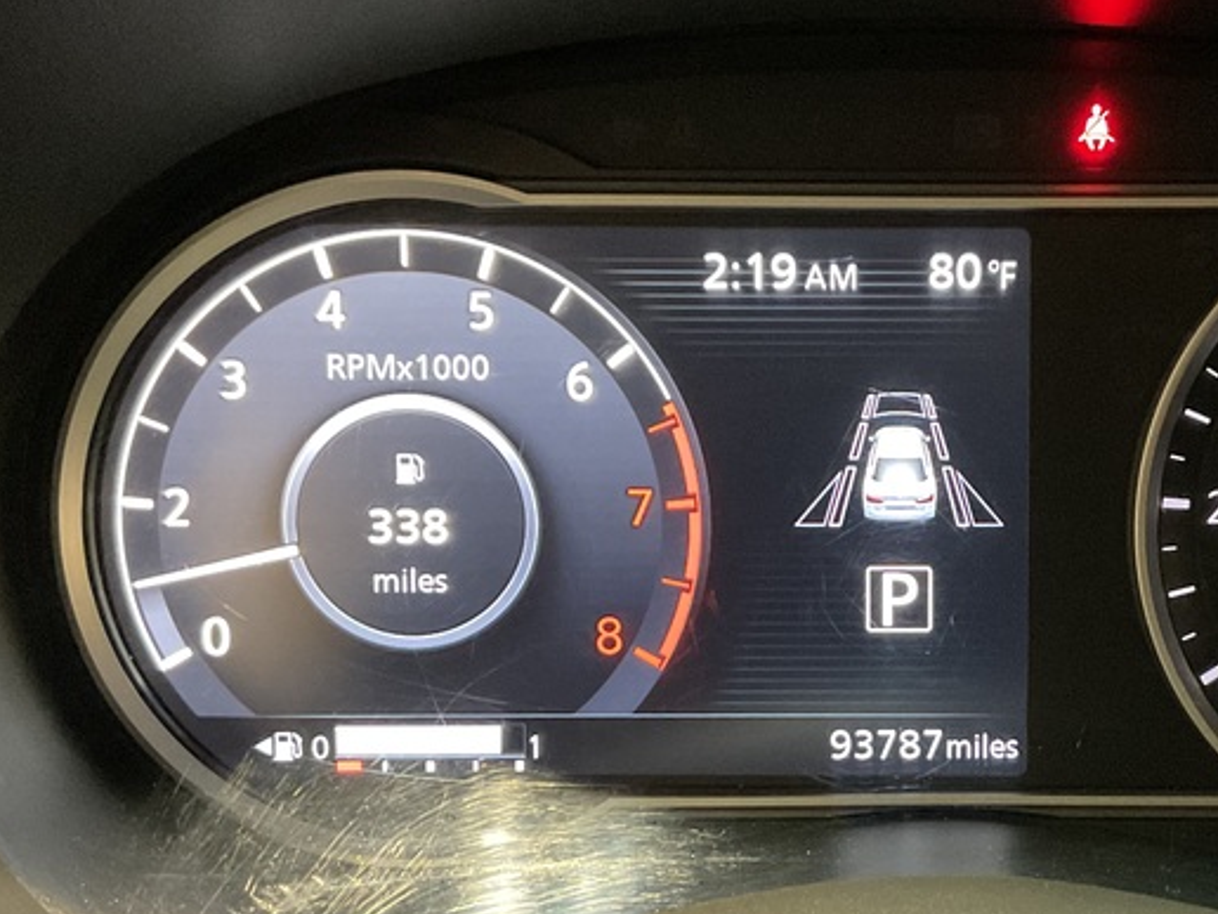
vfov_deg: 26.9
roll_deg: -0.3
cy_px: 609
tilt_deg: -27.1
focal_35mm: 54
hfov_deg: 34.9
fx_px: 1900
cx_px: 897
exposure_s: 1/30
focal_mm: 3
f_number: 1.8
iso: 500
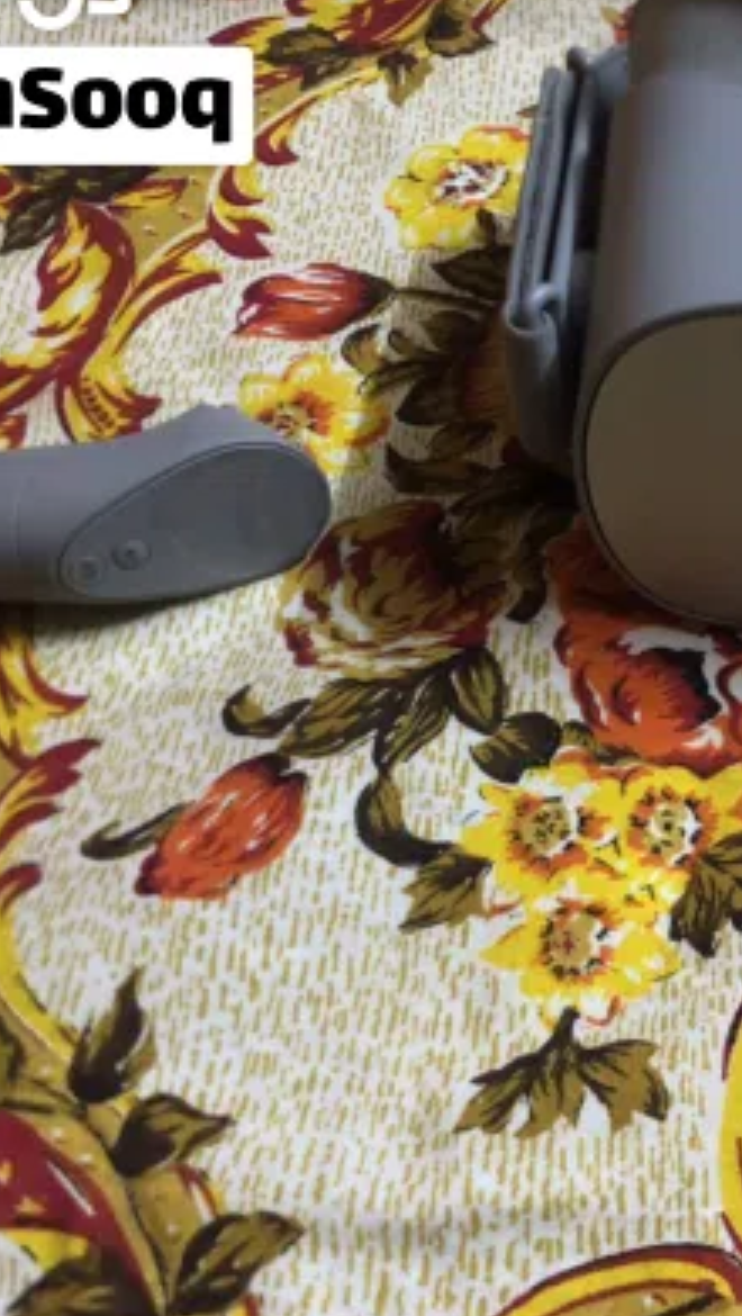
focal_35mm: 50
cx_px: 762
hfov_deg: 22.9
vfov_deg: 41.3
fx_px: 1745
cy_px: 651
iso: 100
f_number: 1.8
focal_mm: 3.99
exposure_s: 1/11
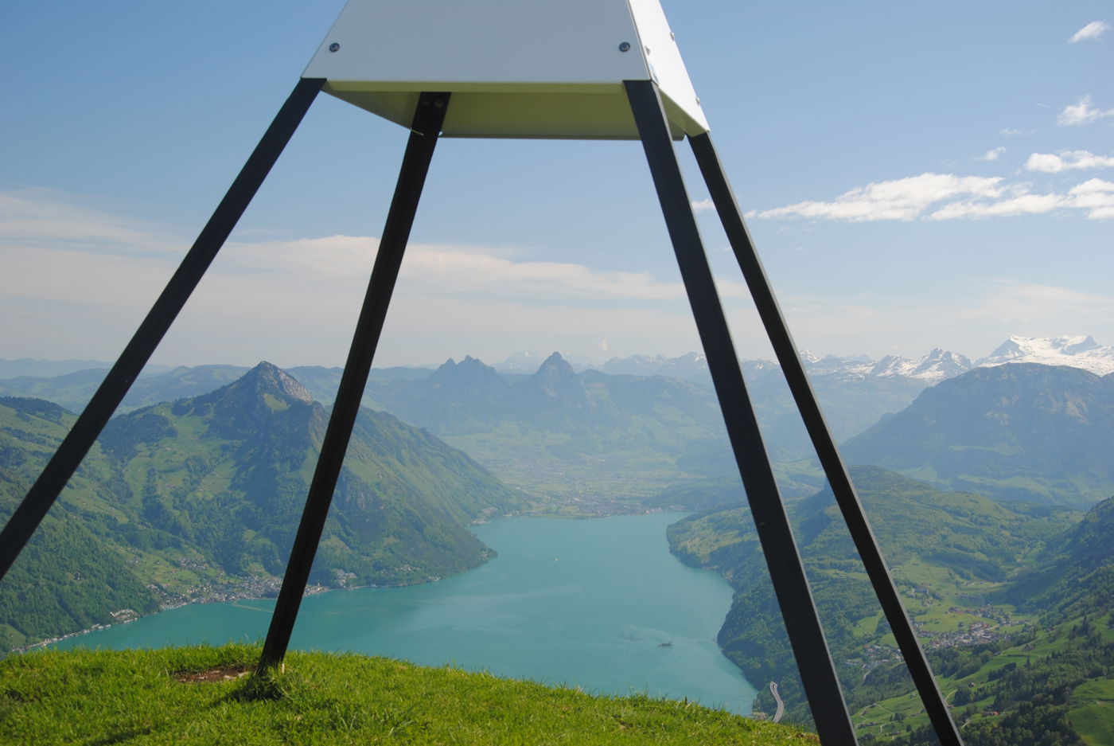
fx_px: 1580
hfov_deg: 38.8
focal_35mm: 51
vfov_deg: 26.6
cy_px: 373
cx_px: 557
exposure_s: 1/80
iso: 100
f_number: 9
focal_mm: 34
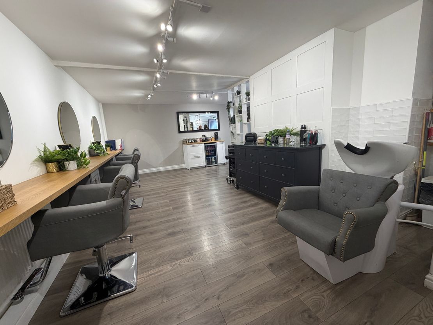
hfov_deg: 102.1
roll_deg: +3.8
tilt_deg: -9.5
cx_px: 216
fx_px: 175
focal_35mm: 14
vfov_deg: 85.7
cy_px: 162
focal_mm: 2.22
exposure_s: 1/100
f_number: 2.2
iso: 200
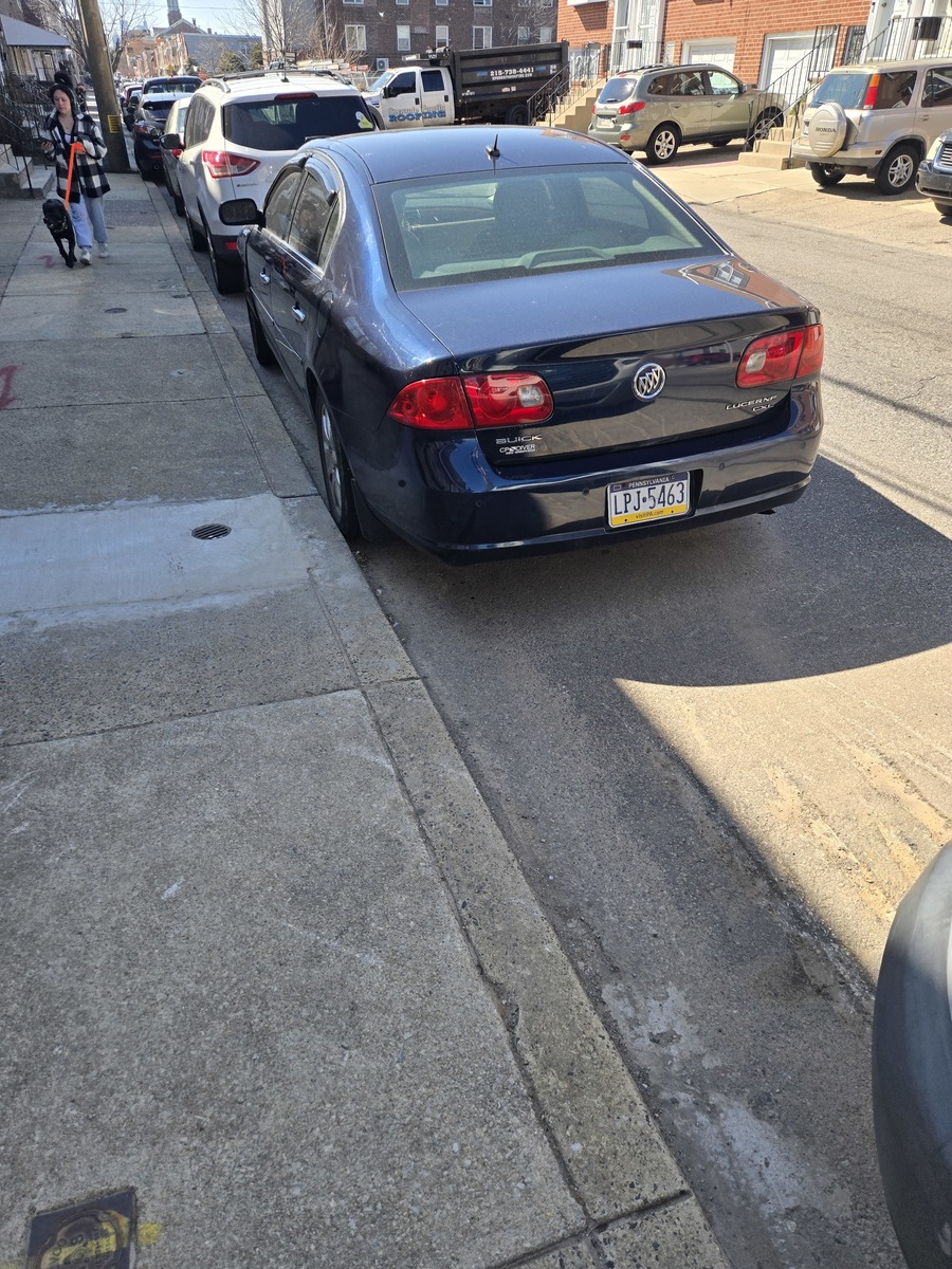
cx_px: 476
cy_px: 634
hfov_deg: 58.9
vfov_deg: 73.9
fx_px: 843
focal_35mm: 23
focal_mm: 5.4
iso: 80
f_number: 1.8
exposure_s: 1/2204
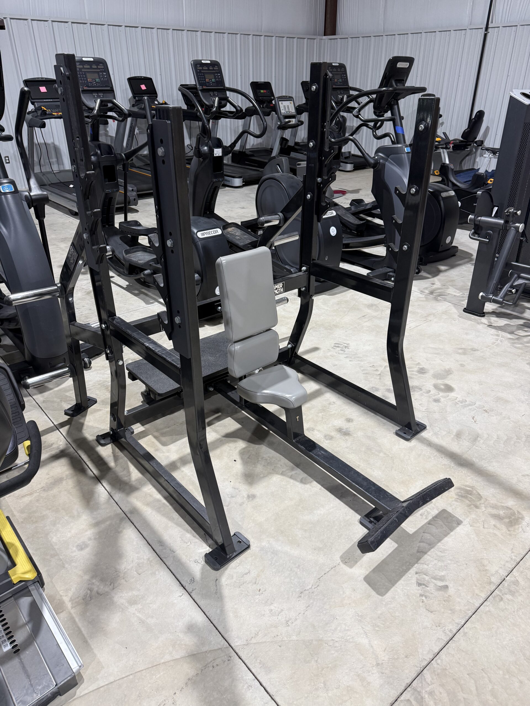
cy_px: 353
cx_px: 265
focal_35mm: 24
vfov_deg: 71.6
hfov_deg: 56.8
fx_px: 490
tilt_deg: -28.5
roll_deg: +0.0
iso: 200
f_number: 1.78
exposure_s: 1/115
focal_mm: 6.76
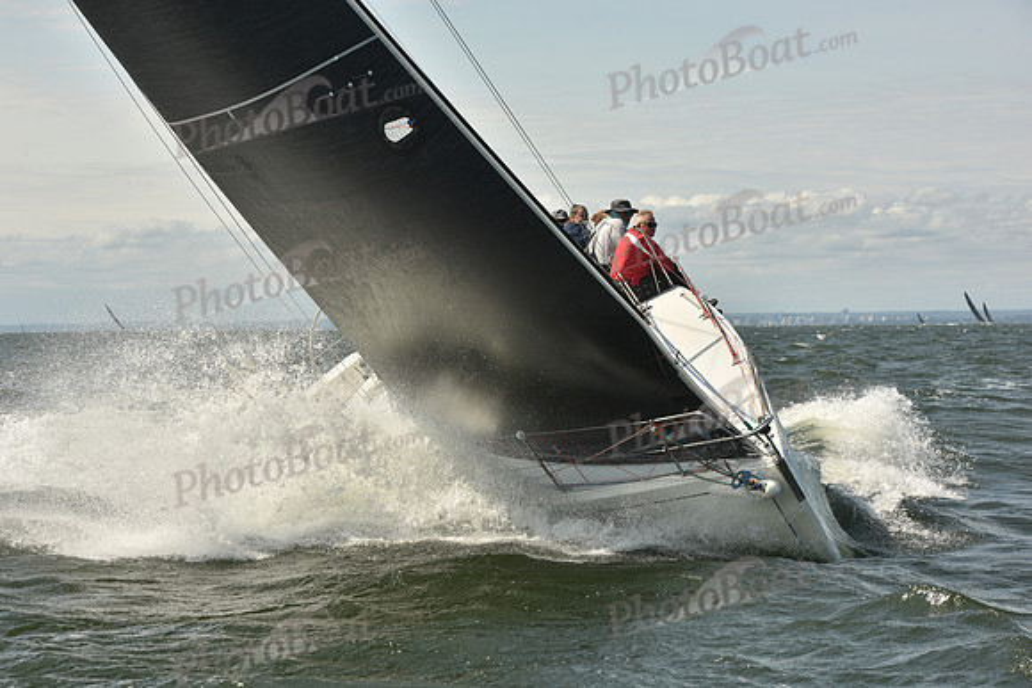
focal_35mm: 100
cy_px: 344
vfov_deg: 13.7
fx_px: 2867
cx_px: 516
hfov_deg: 20.4
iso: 250
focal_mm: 100
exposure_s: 1/800
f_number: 9
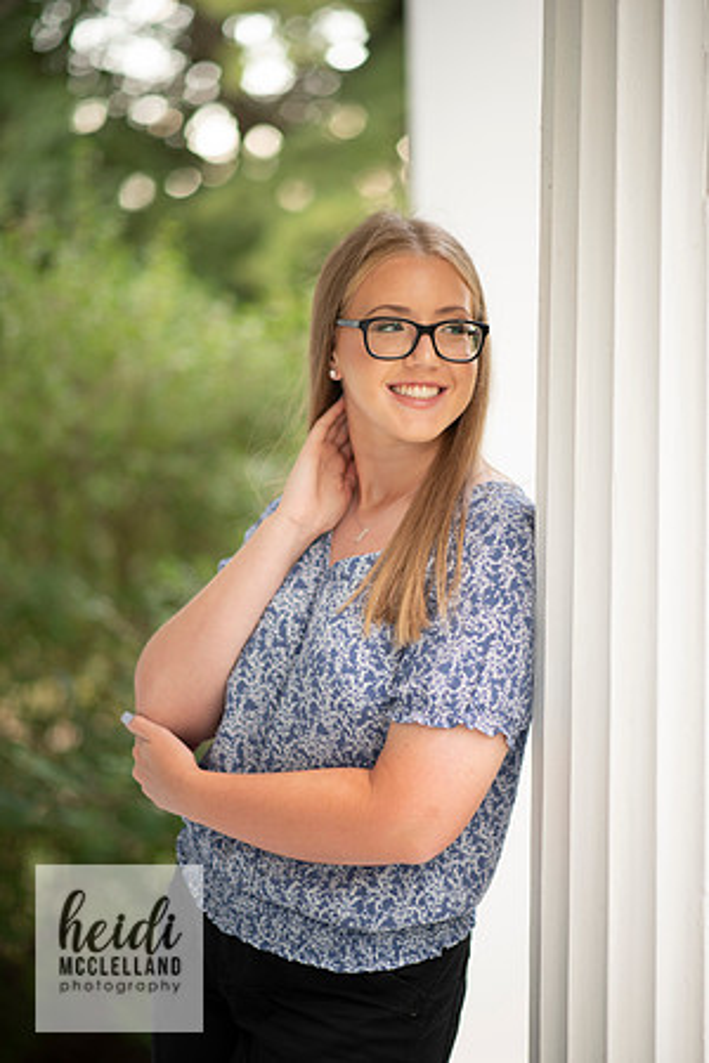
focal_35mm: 85
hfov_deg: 16.1
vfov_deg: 23.9
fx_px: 2511
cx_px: 354
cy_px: 532
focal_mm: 85
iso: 125
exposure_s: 1/125
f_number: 1.8
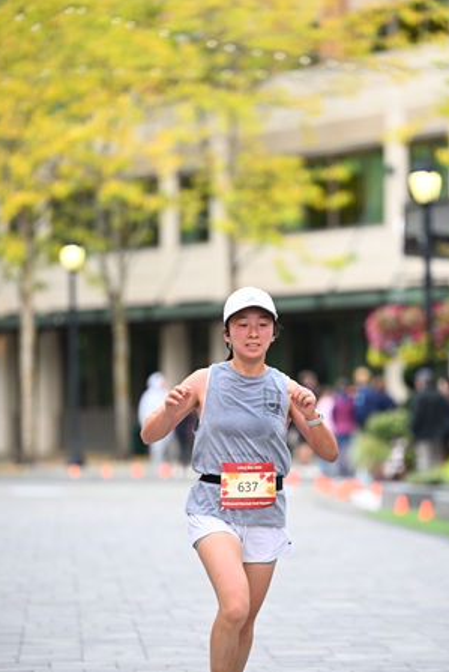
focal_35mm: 209
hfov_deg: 6.6
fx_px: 3901
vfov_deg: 9.8
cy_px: 386
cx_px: 259
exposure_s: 1/1600
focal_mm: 170
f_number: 2.8
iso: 1000
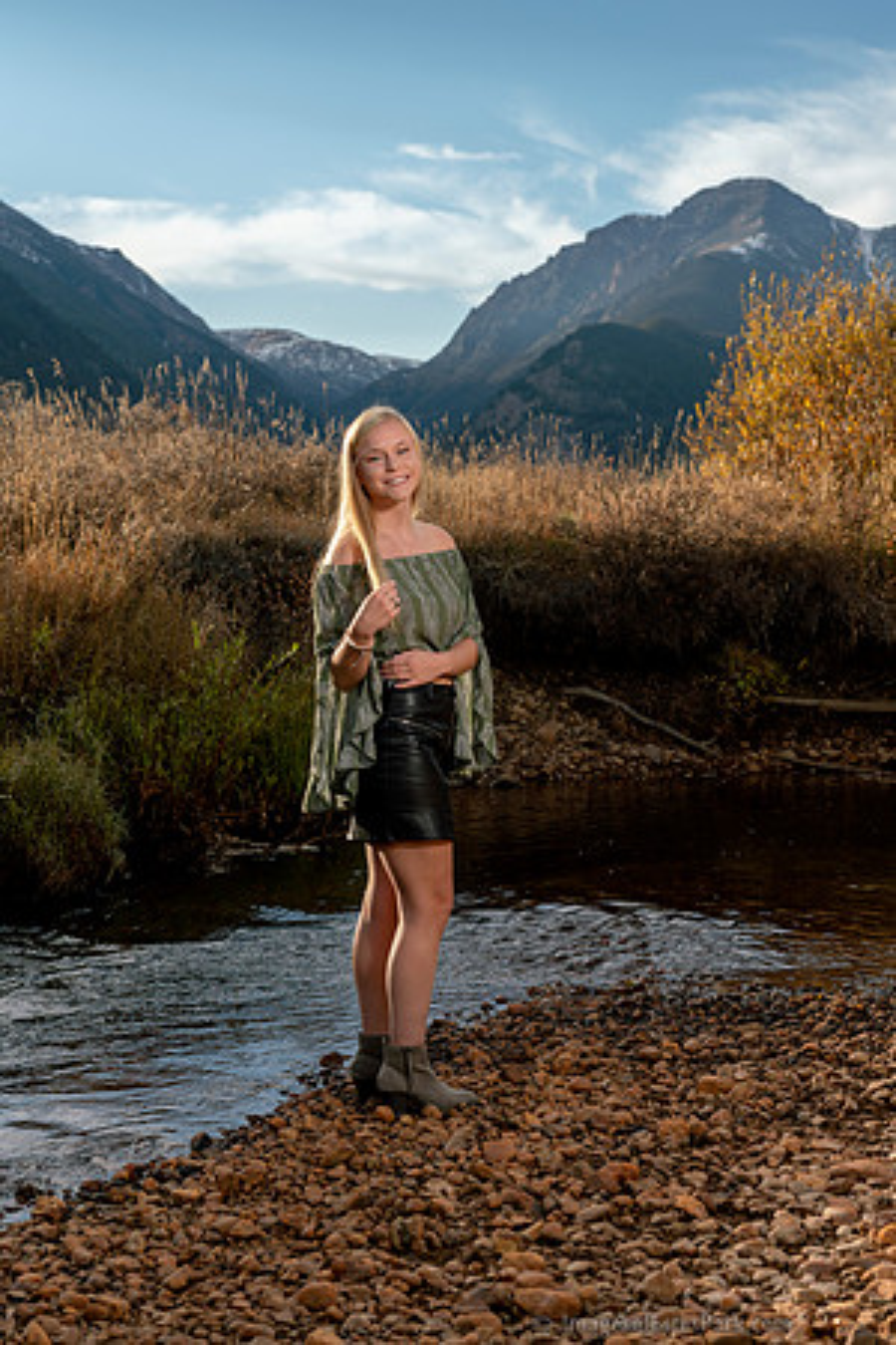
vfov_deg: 39.6
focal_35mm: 50
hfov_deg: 27.0
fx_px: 1867
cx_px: 448
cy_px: 672
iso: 100
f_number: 4.5
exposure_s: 1/640
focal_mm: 50
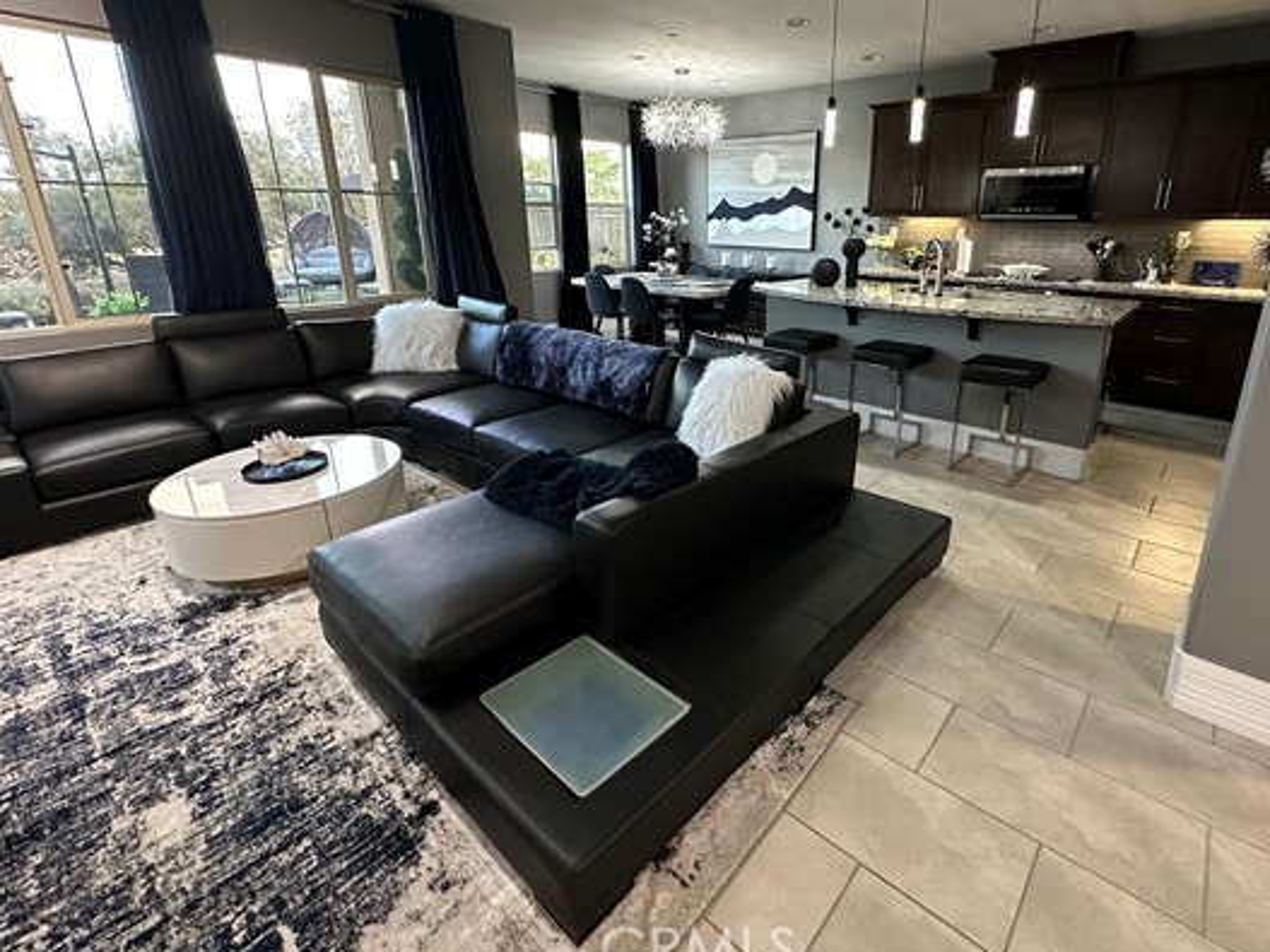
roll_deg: -0.2
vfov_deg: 74.3
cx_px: 730
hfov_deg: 90.4
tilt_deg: -15.9
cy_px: 405
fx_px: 624
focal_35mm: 17
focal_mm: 2.22
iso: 800
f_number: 2.2
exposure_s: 1/60
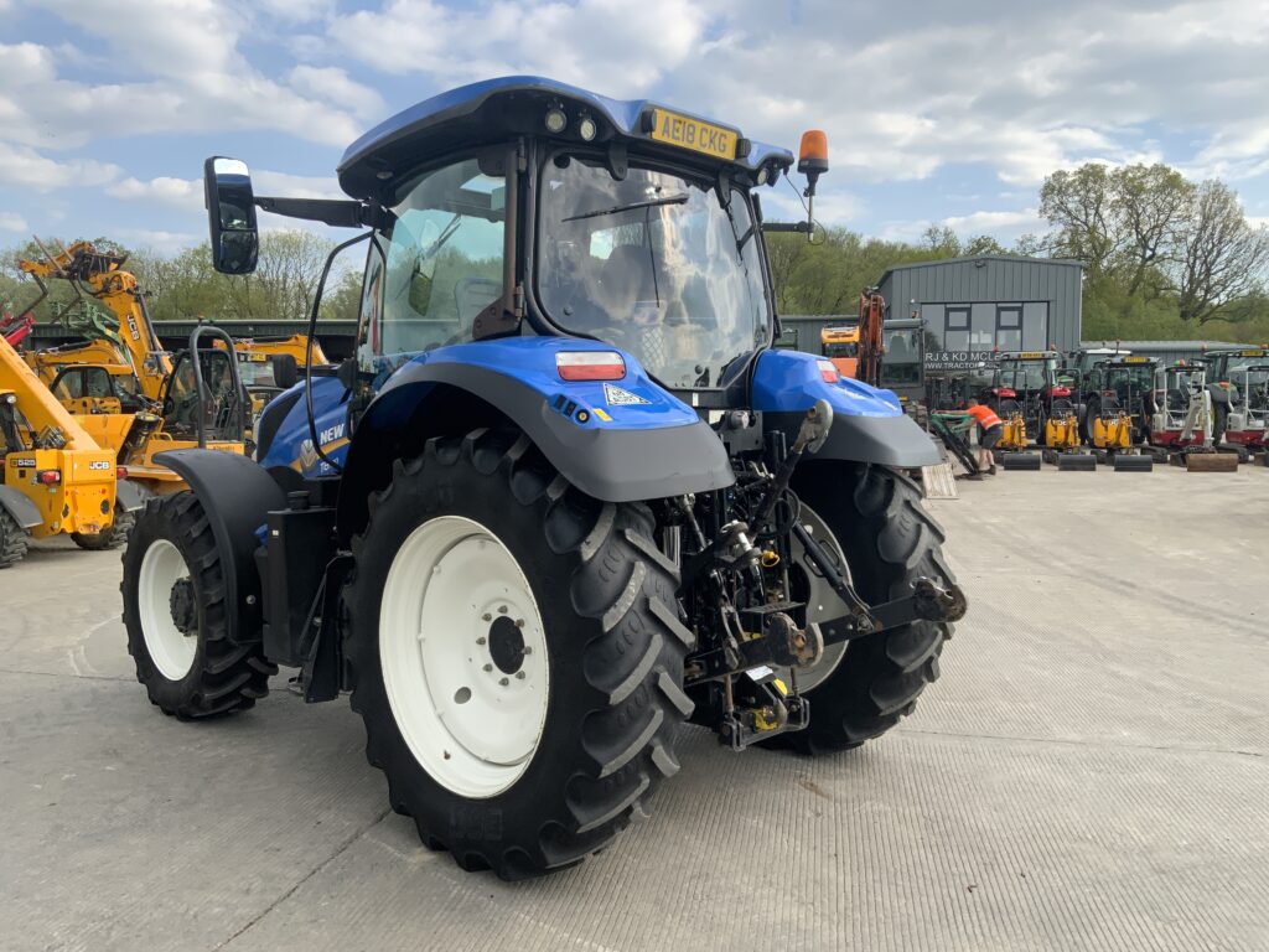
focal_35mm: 29
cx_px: 634
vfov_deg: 48.2
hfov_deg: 61.7
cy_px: 476
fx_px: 1063
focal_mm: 3
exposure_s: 1/792
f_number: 1.8
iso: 16
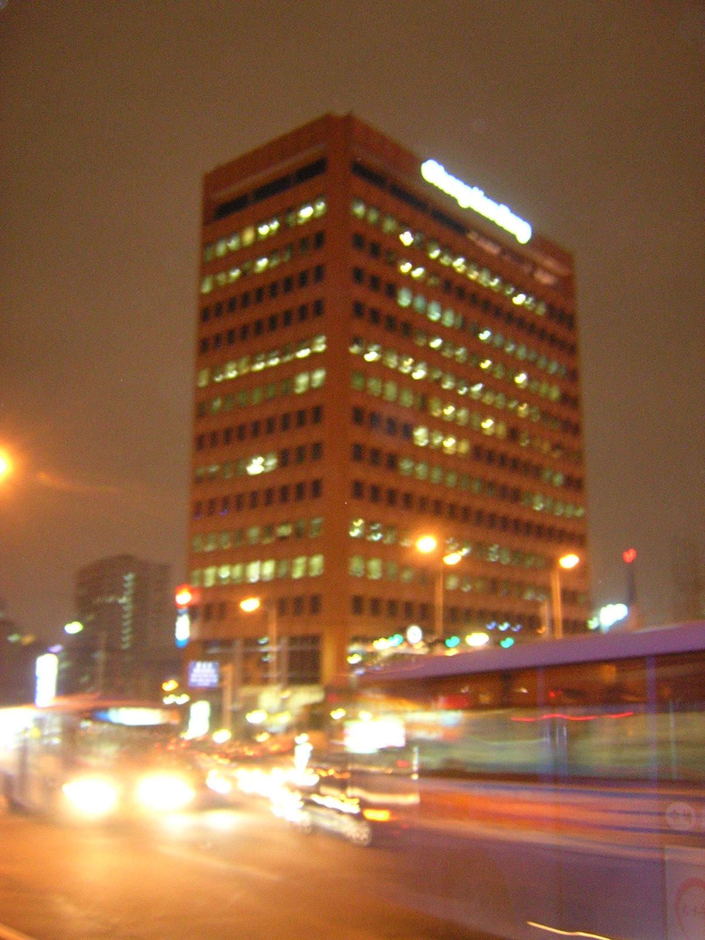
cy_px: 470
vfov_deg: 51.4
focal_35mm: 36
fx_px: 978
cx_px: 352
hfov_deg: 39.7
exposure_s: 1/2.5
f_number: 2.6
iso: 400
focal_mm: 4.7
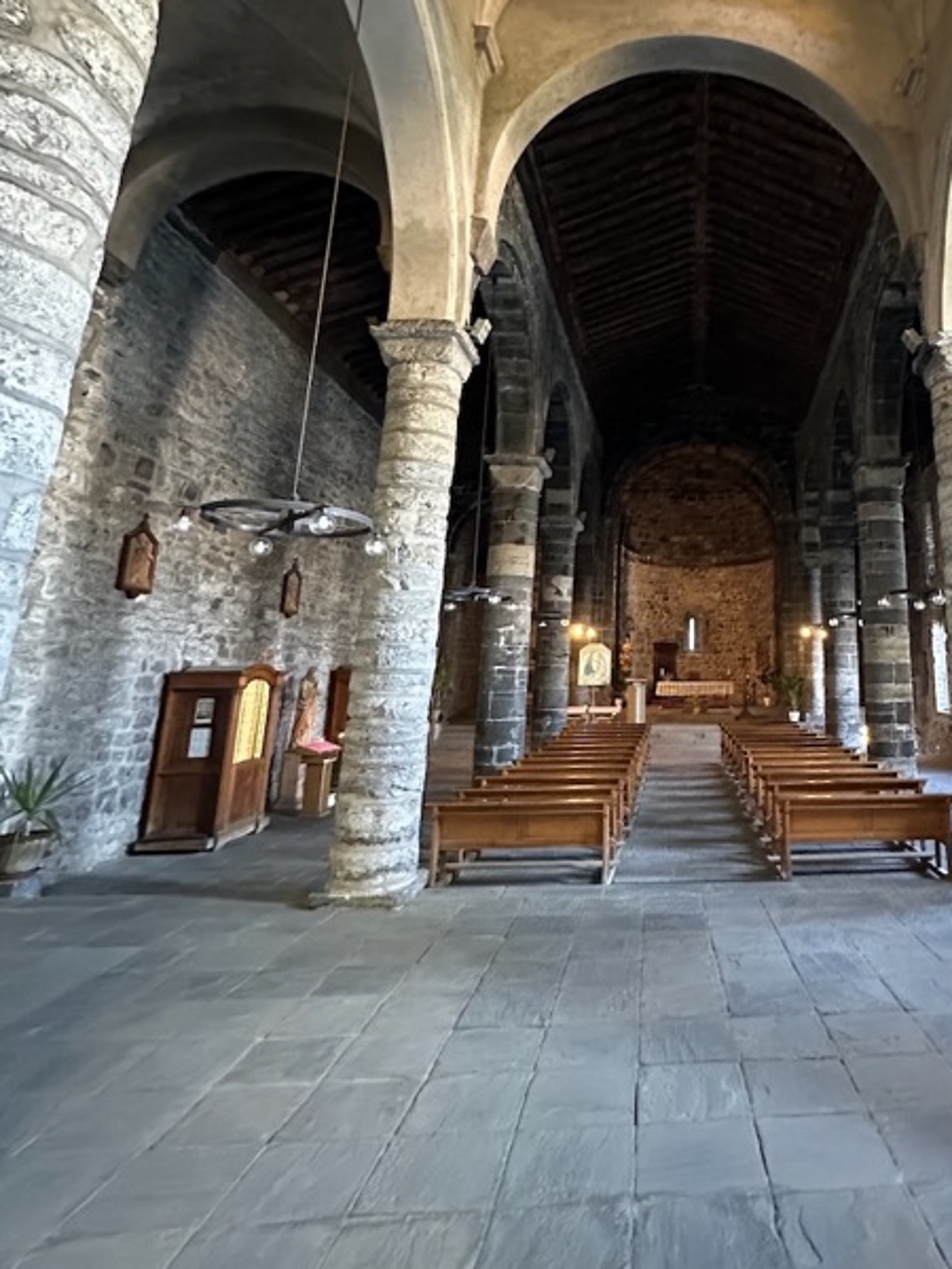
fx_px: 770
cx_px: 710
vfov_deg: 77.6
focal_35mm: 21
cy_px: 478
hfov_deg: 60.1
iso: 1250
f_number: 2.2
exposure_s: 1/34
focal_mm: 2.22
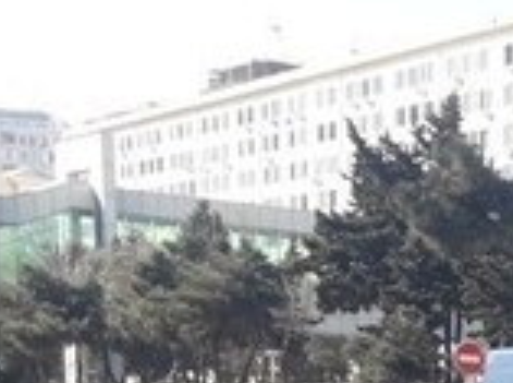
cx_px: 954
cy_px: 800
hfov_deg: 14.5
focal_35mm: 118
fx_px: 1745
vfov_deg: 11.2
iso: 40
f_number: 1.9
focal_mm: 3.7
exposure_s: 1/504
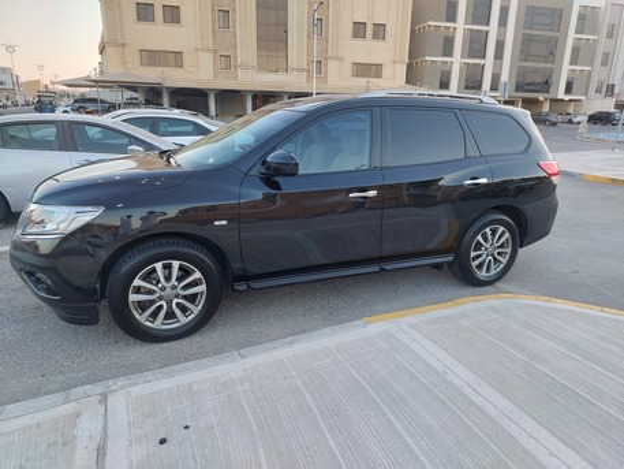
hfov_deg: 73.9
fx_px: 415
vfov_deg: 58.9
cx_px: 312
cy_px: 234
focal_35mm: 23
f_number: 1.8
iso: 80
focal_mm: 5.06
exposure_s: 1/60
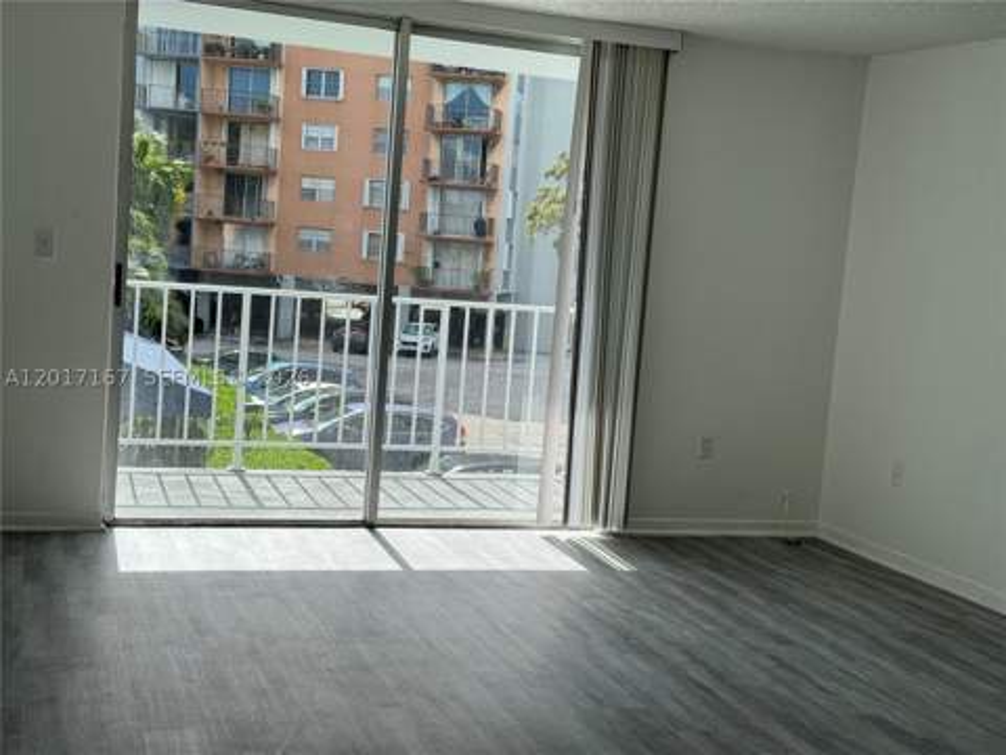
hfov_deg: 39.7
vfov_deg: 30.3
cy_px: 378
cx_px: 503
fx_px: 1395
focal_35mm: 48
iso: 64
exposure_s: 1/1869
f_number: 1.78
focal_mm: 6.76
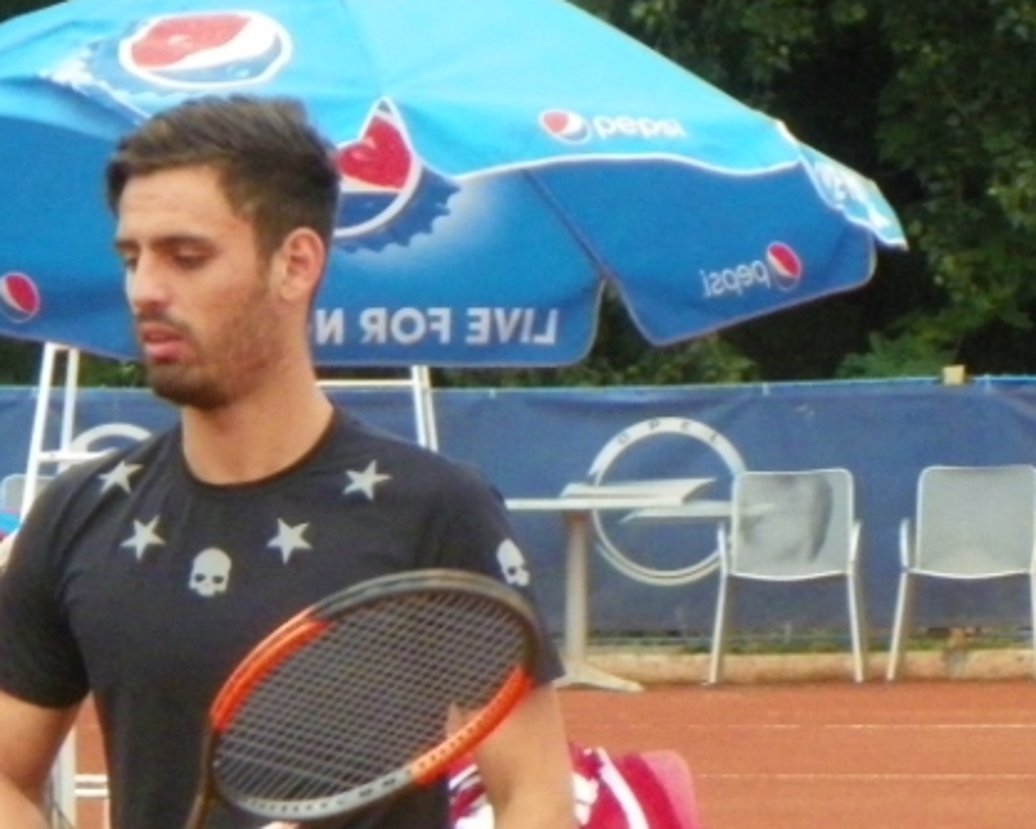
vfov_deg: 3.5
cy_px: 946
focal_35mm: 441
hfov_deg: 4.4
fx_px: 13528
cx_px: 286
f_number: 4.5
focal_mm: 32.7
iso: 400
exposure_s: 1/250
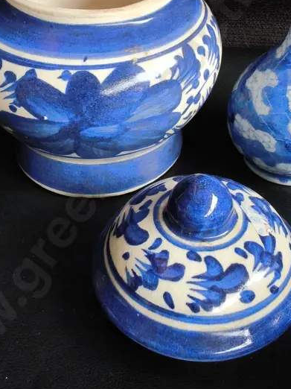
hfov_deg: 27.5
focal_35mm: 53
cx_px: 160
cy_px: 100
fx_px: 595
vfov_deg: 35.4
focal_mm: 2.87
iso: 160
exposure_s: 1/100
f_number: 2
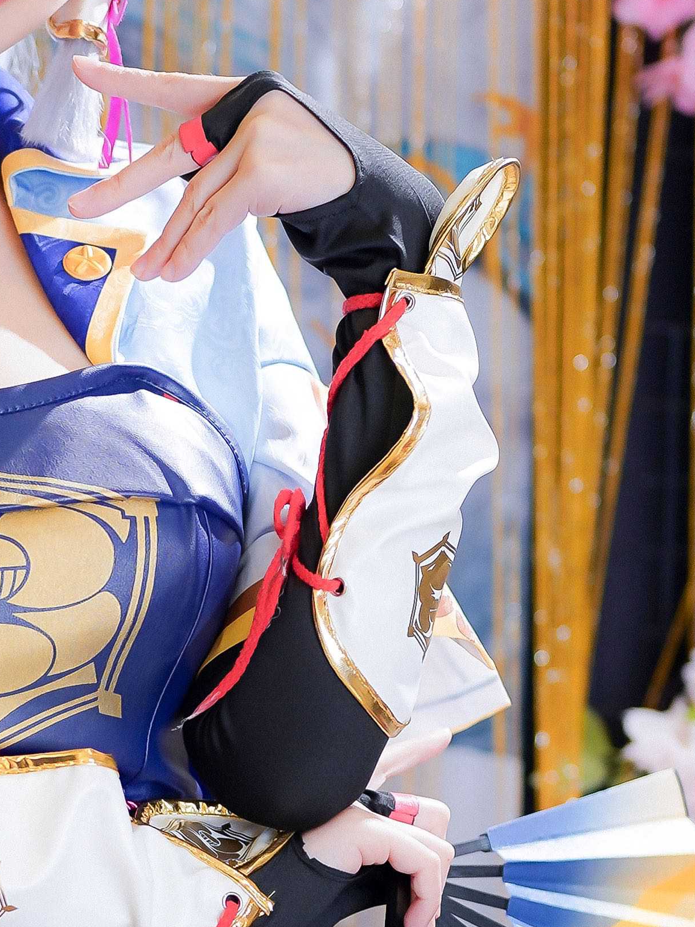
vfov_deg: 15.7
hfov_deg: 11.7
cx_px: -99
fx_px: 3319
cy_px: 881
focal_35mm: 124
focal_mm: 35
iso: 100
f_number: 1.6
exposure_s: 1/160
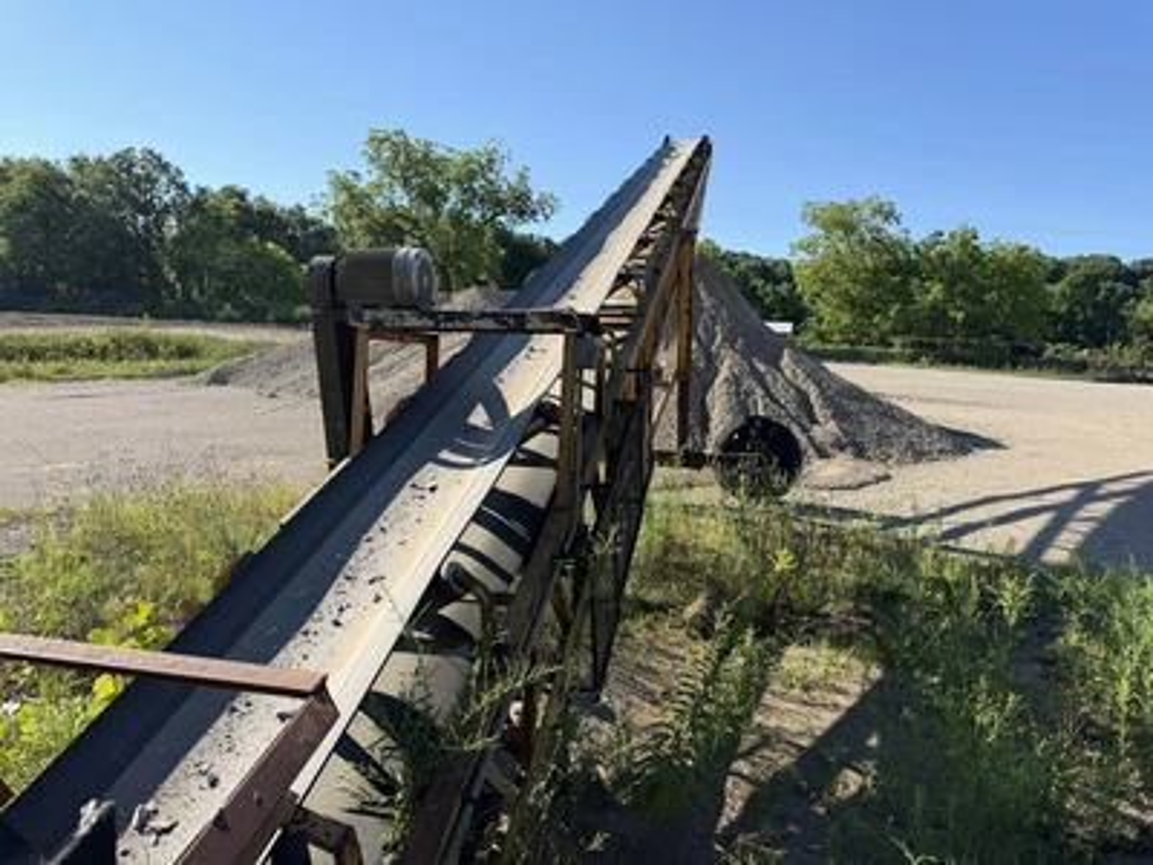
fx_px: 799
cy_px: 432
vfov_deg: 56.8
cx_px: 576
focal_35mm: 24
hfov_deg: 71.6
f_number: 1.78
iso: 80
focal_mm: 6.76
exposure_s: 1/2907
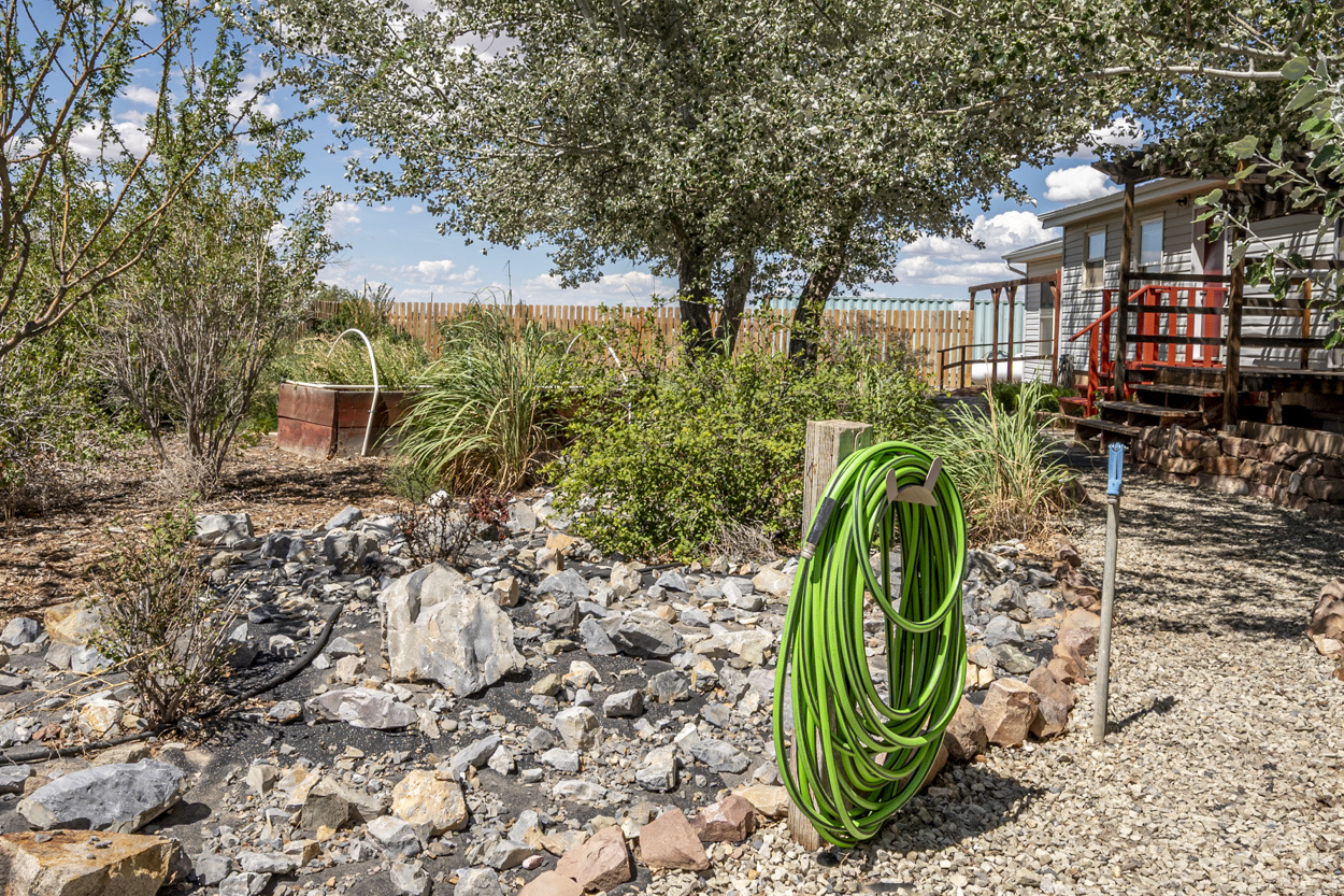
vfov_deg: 41.0
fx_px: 1194
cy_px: 367
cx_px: 685
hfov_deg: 58.7
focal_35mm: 32
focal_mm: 20
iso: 250
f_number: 13
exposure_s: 1/400
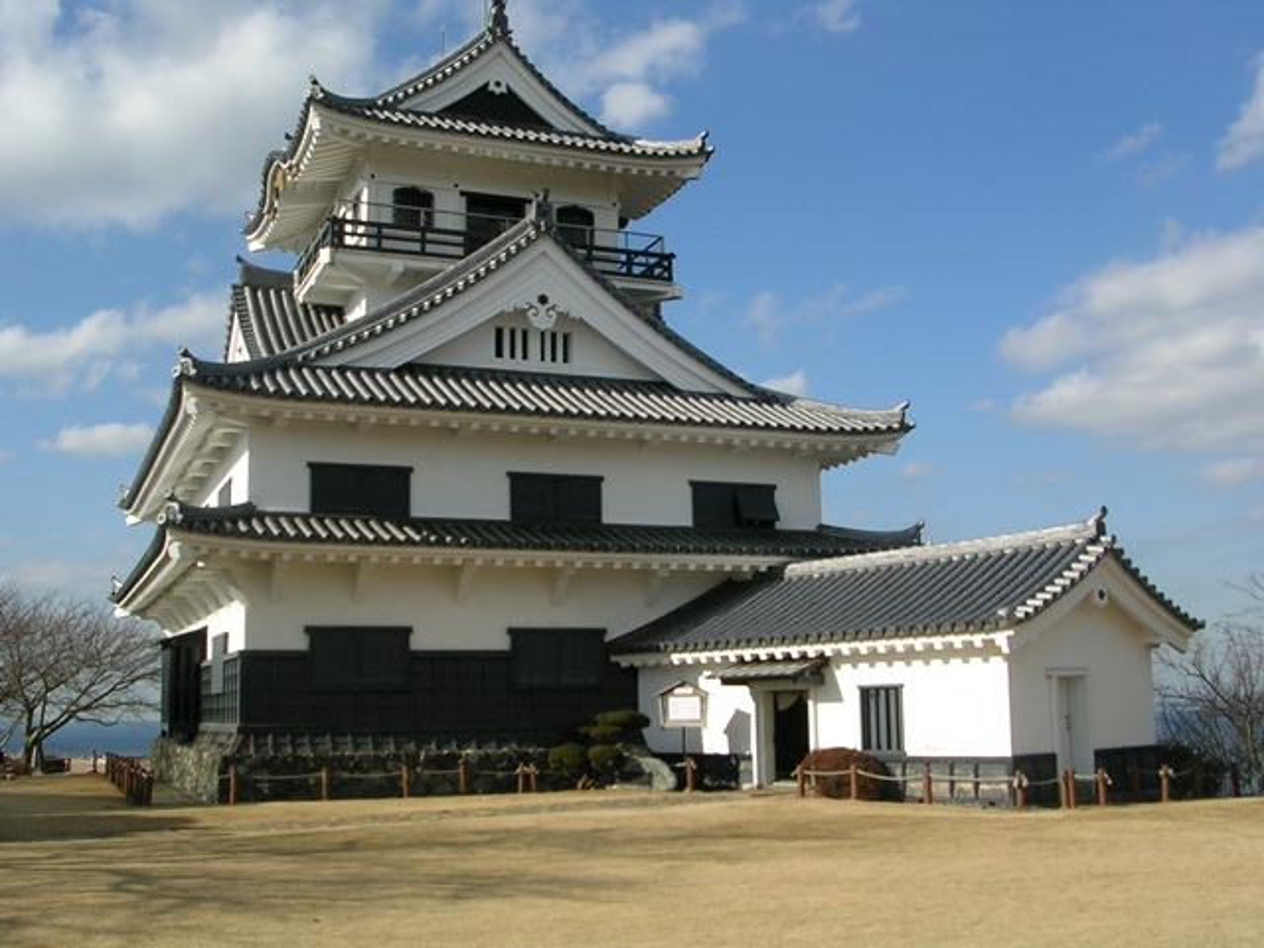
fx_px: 1388
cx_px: 632
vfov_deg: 37.7
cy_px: 474
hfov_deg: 49.0
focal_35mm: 38
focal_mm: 5.8
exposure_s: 1/290
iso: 50
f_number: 5.6
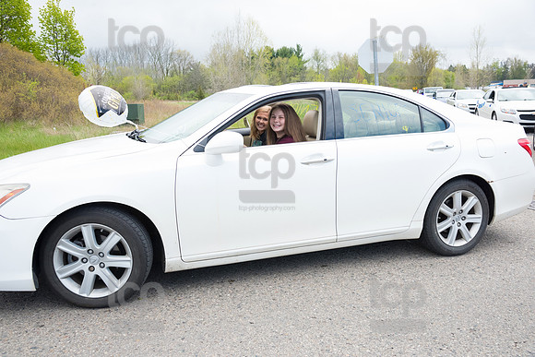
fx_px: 461
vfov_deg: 42.3
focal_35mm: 31
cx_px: 268
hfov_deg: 60.3
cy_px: 178
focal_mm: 31
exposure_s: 1/800
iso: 1250
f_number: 7.1
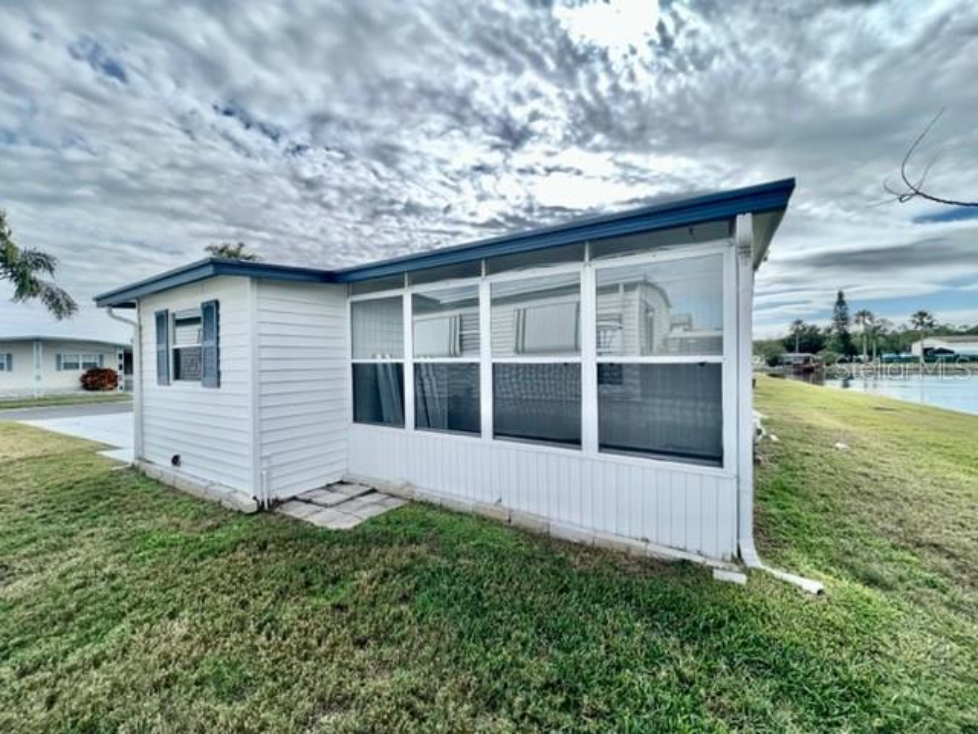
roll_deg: +0.8
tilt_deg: -0.5
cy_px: 367
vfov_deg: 89.9
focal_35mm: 13
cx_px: 489
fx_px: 367
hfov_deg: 106.2
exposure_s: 1/1143
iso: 32
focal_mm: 1.57
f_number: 1.8
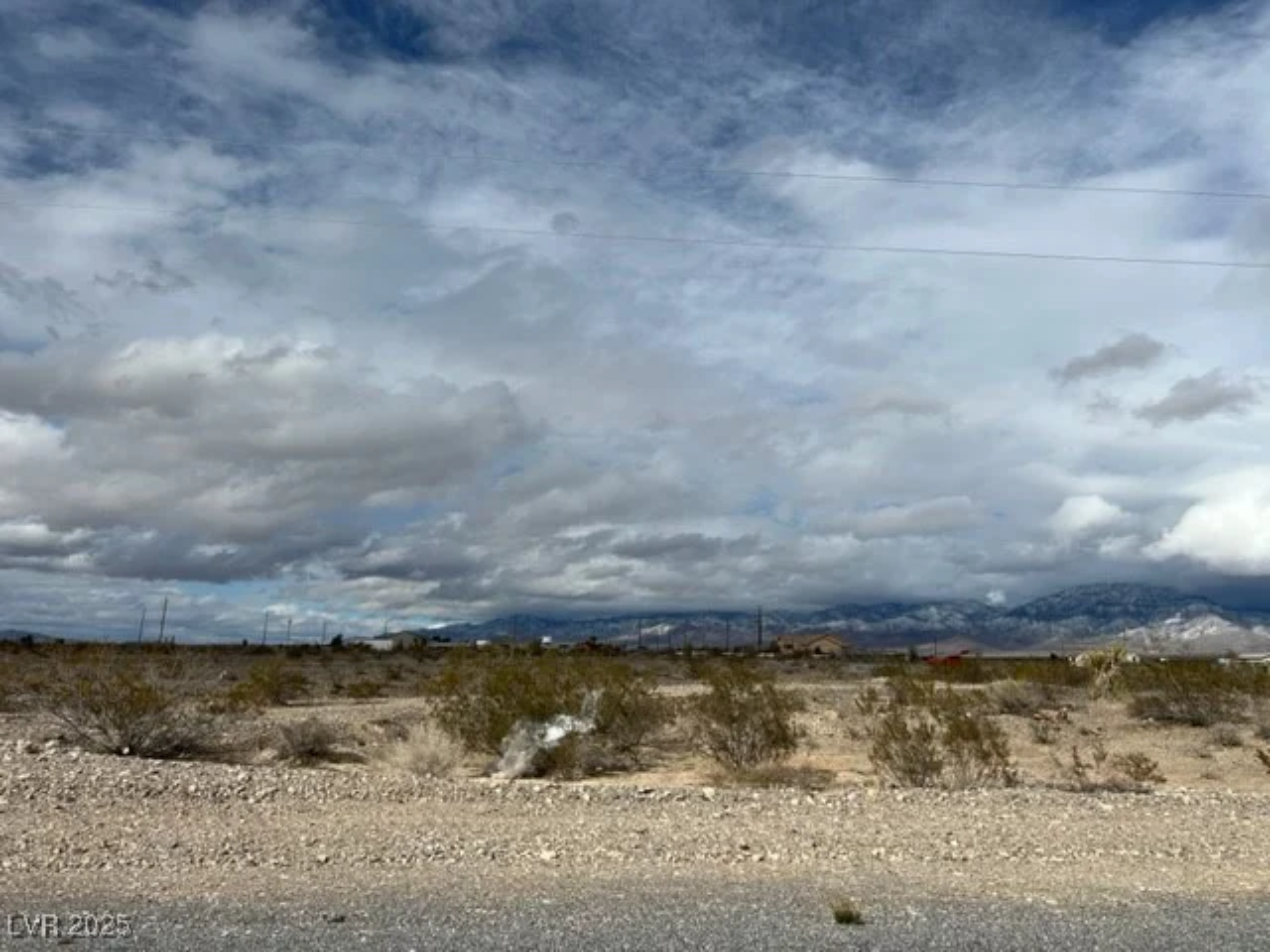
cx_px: 635
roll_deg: -1.7
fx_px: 954
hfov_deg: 67.3
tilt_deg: +13.7
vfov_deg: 53.1
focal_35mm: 26
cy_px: 476
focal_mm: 5.7
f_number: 1.5
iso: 50
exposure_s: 1/11364
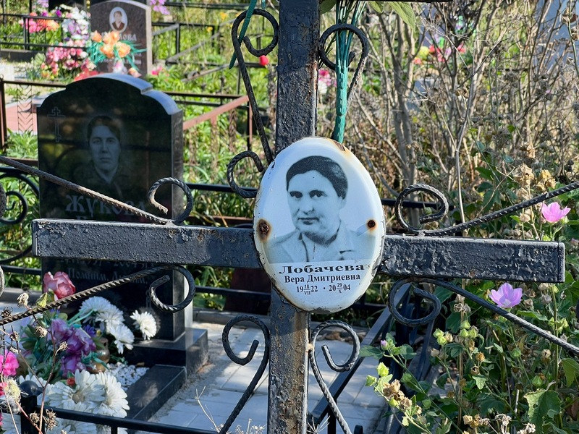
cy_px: 217
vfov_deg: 19.1
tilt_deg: -14.5
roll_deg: -1.2
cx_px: 290
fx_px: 1288
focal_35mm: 77
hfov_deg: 25.3
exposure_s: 1/221
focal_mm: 9
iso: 32
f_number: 2.8
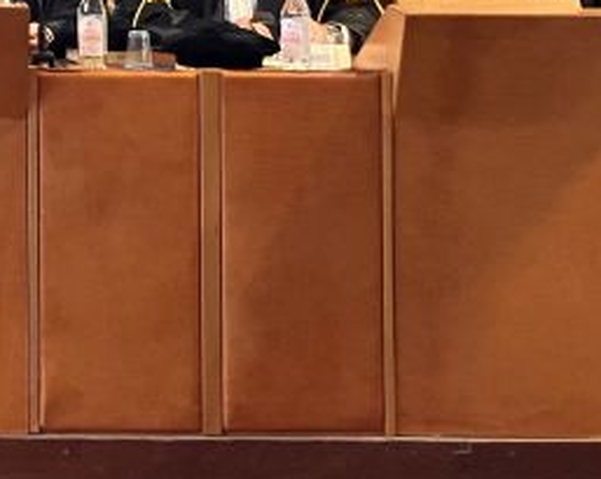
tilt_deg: +0.9
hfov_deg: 16.7
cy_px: -222
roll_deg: +0.0
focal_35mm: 109
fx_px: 1937
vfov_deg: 13.4
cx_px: -178
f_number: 1.8
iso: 160
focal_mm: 3.99
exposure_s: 1/59
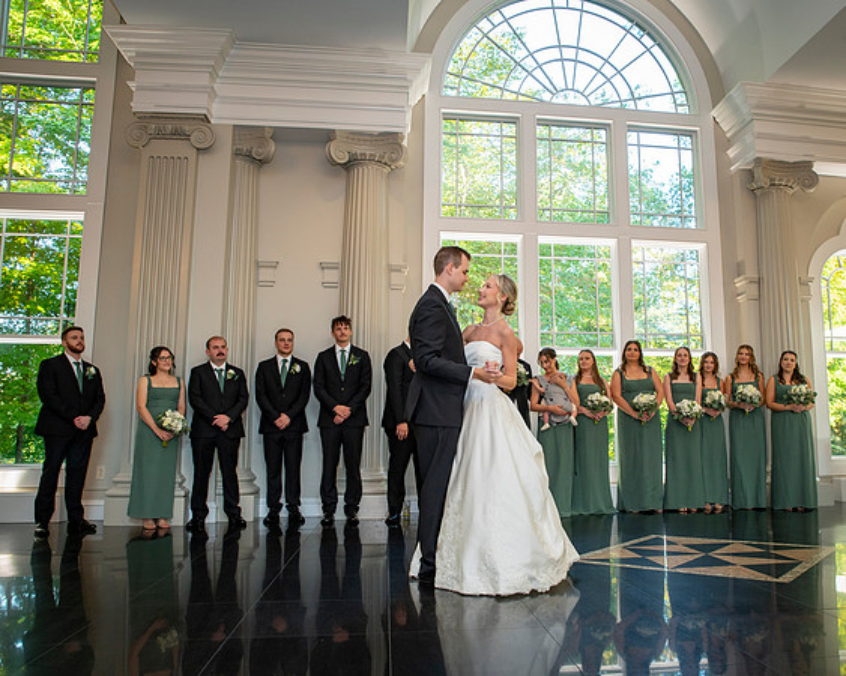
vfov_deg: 51.4
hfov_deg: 61.6
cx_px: 501
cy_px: 344
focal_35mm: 28
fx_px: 703
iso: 800
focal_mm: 24
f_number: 4.5
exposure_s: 1/60
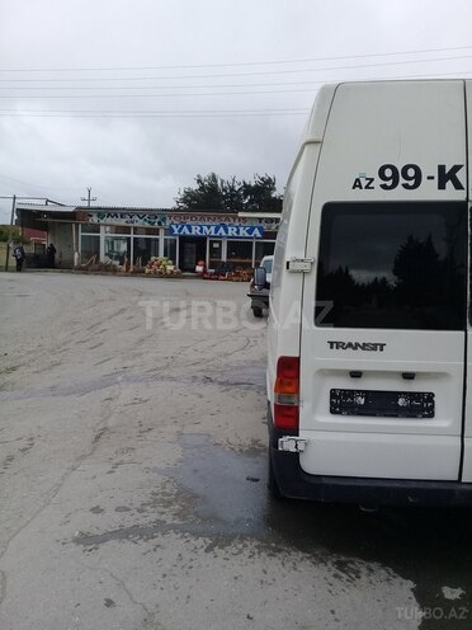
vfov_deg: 58.4
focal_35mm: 31
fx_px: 564
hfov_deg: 45.4
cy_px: 315
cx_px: 236
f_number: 2.2
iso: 50
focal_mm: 3.3
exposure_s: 1/245
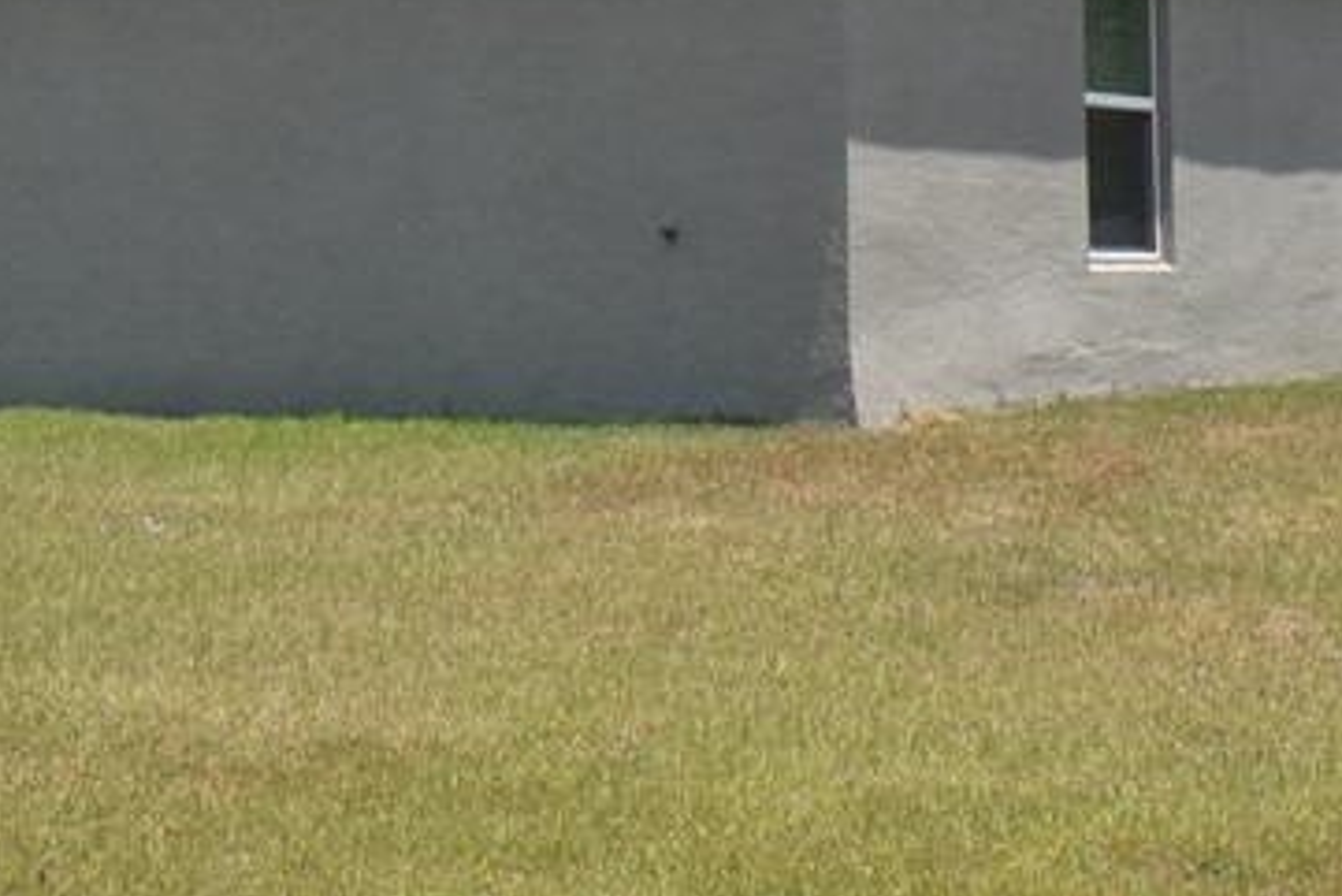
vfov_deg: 13.4
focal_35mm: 99
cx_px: 569
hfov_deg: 20.6
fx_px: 3692
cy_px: -253
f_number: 25
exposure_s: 1/200
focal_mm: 22
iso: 400
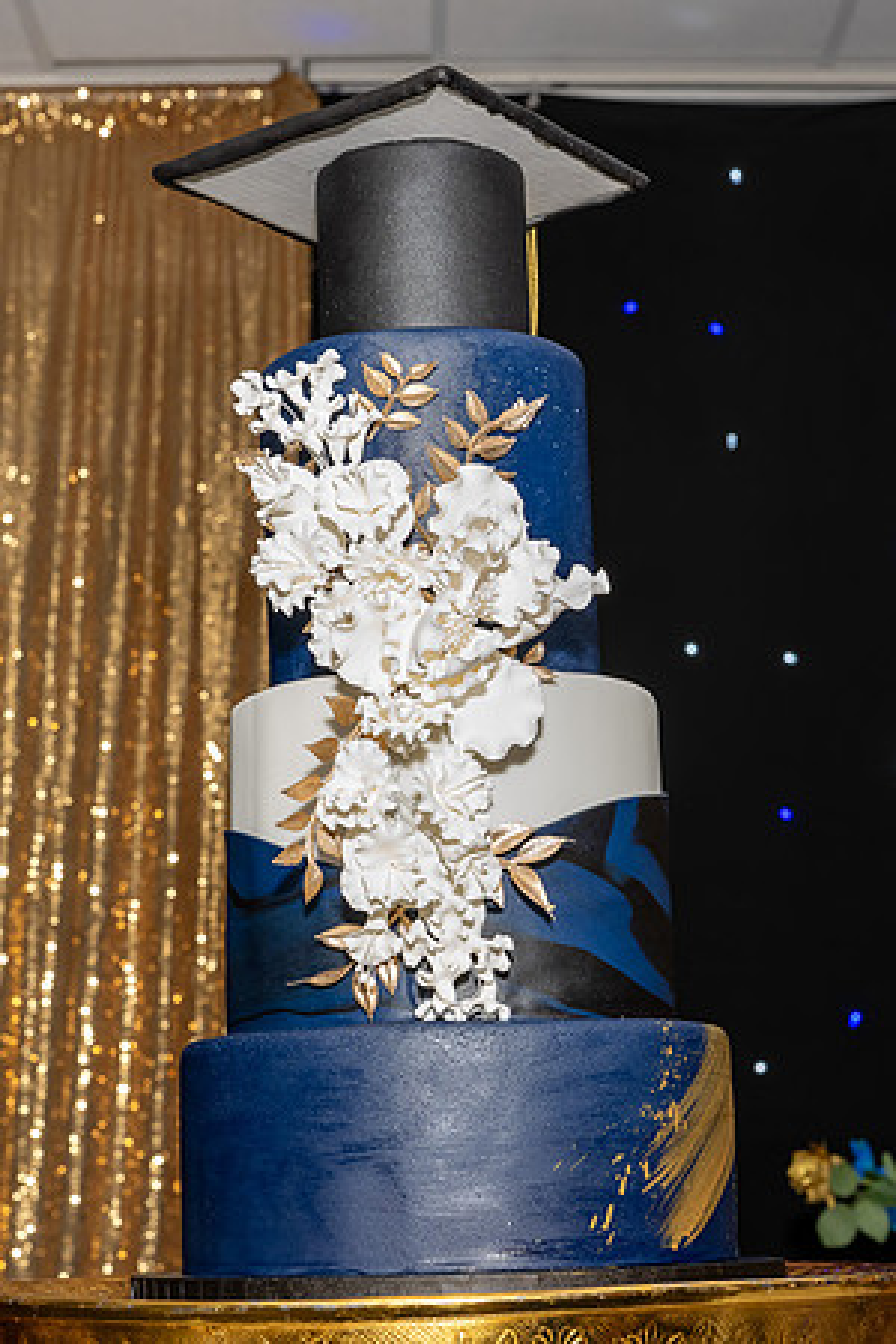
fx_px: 2549
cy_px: 681
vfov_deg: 29.5
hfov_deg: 19.9
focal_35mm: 68
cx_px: 510
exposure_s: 1/250
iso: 800
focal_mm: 42
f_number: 7.1
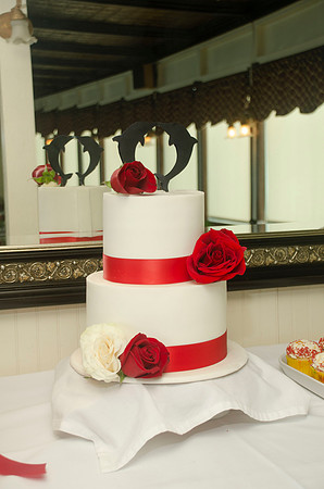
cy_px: 244
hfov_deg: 23.7
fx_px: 773
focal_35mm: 57
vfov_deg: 35.1
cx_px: 162
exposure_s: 1/80
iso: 100
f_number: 5
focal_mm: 38
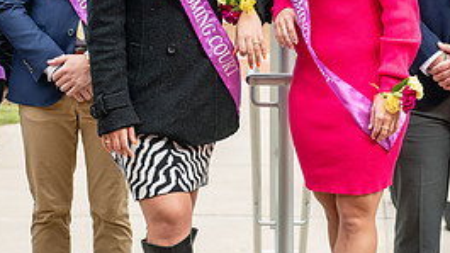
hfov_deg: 15.1
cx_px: 263
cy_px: -33
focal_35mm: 142
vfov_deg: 8.5
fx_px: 1694
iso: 200
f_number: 4.5
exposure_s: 1/400
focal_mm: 62
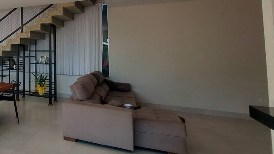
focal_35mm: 28
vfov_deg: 40.4
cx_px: 8
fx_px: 203
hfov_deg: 54.9
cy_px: 39
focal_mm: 1.74
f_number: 2.2
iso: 40
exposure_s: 1/225
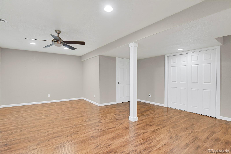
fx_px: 109
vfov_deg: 70.4
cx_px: 116
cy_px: 77
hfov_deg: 93.3
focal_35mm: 17
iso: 250
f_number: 8
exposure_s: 6
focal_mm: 17
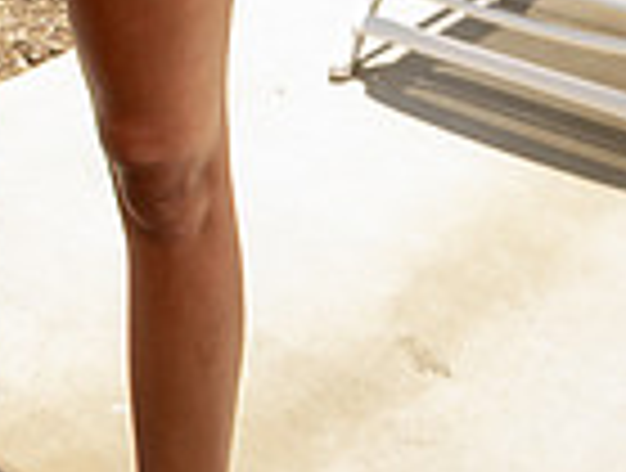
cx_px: -41
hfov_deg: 20.8
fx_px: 1632
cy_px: -517
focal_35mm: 90
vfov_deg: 13.7
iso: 100
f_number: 5.6
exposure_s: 1/125
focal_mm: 29
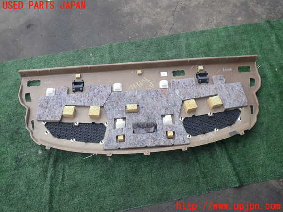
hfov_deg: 60.0
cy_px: 106
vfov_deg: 46.8
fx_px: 245
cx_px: 142
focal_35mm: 30
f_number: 2.3
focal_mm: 5.4
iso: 100
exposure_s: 1/160
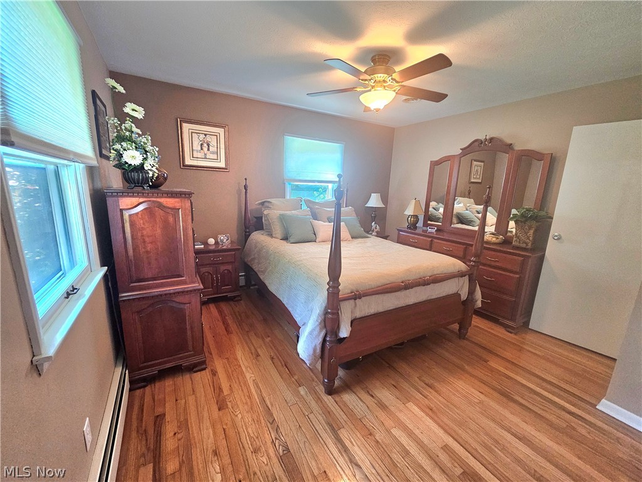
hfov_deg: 106.2
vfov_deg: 89.9
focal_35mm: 13
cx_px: 321
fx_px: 241
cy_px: 241
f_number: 2.2
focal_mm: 2.2
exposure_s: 1/40
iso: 400
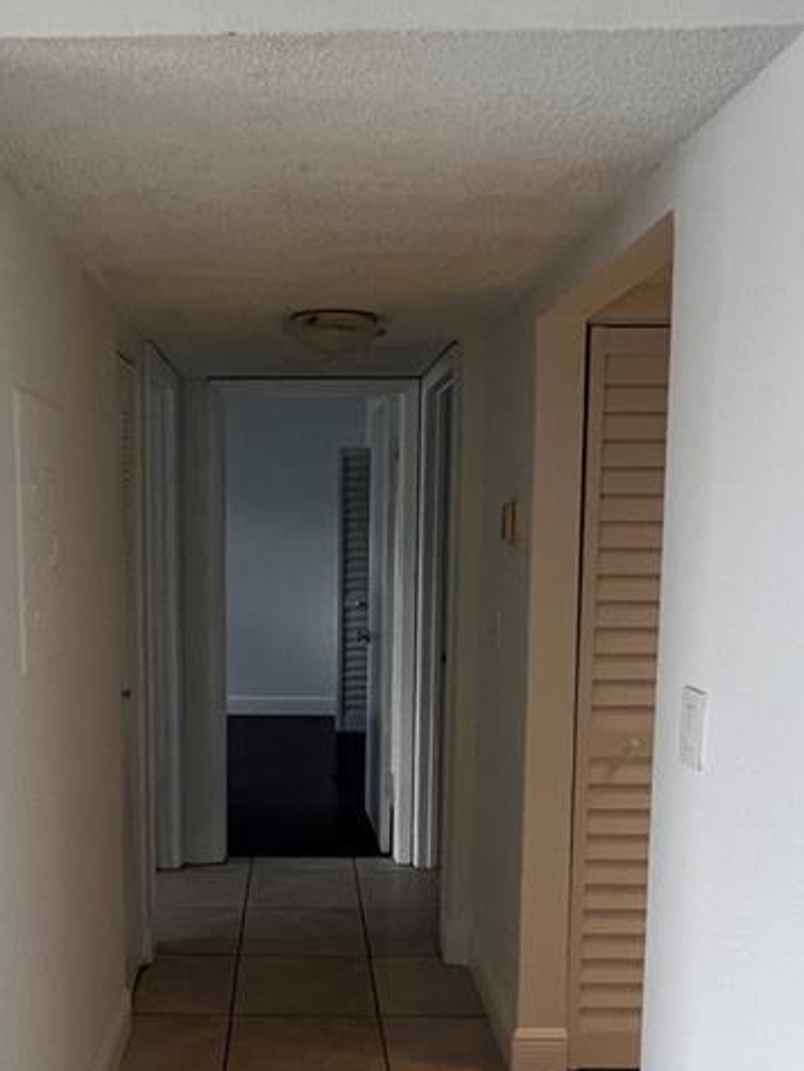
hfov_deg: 42.4
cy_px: 648
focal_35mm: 33
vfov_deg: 54.9
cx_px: 270
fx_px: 1021
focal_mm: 1.57
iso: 160
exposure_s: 1/120
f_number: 1.8
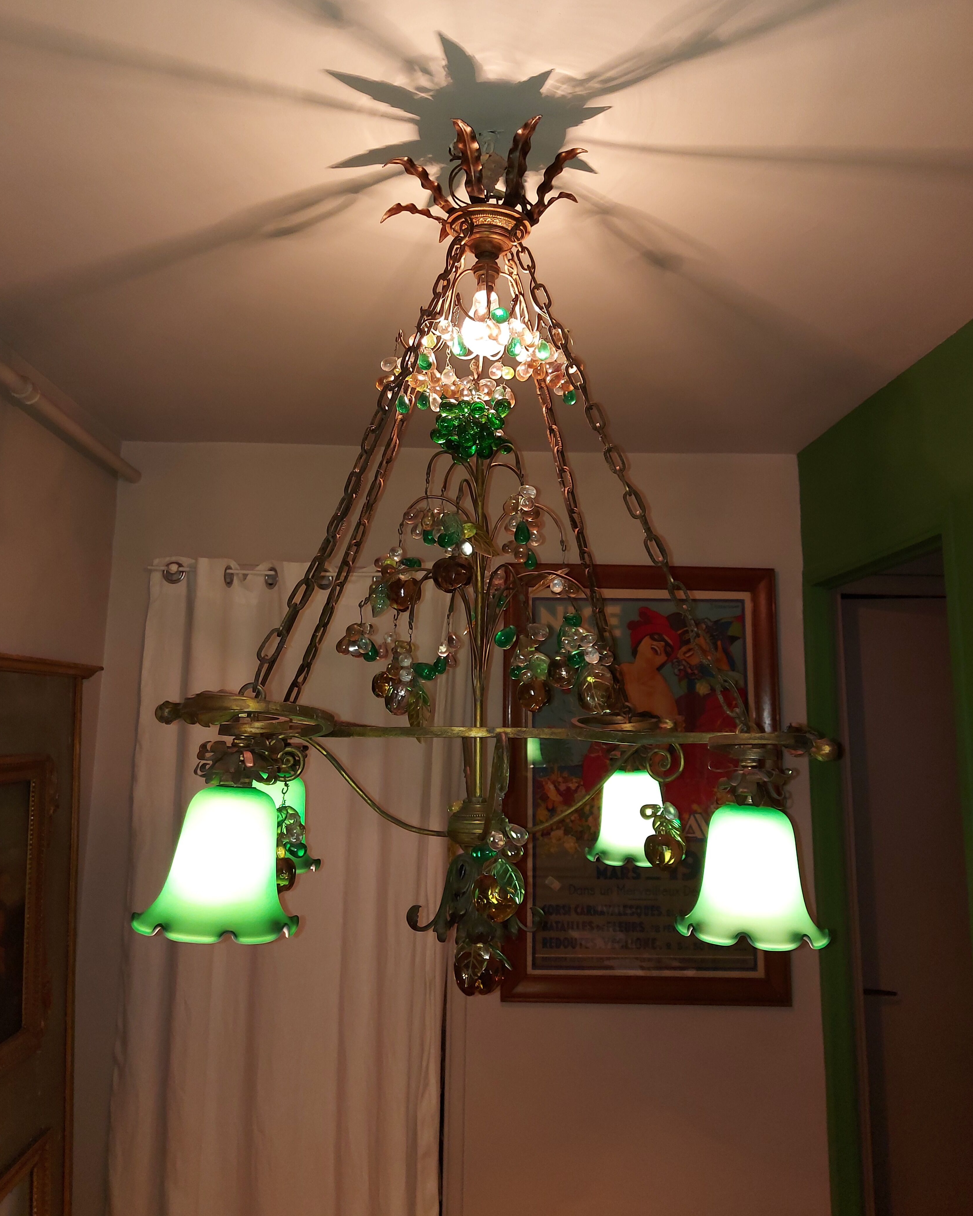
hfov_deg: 54.9
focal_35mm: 26
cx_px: 490
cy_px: 558
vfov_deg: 65.9
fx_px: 936
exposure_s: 1/50
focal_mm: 5.23
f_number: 1.8
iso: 200
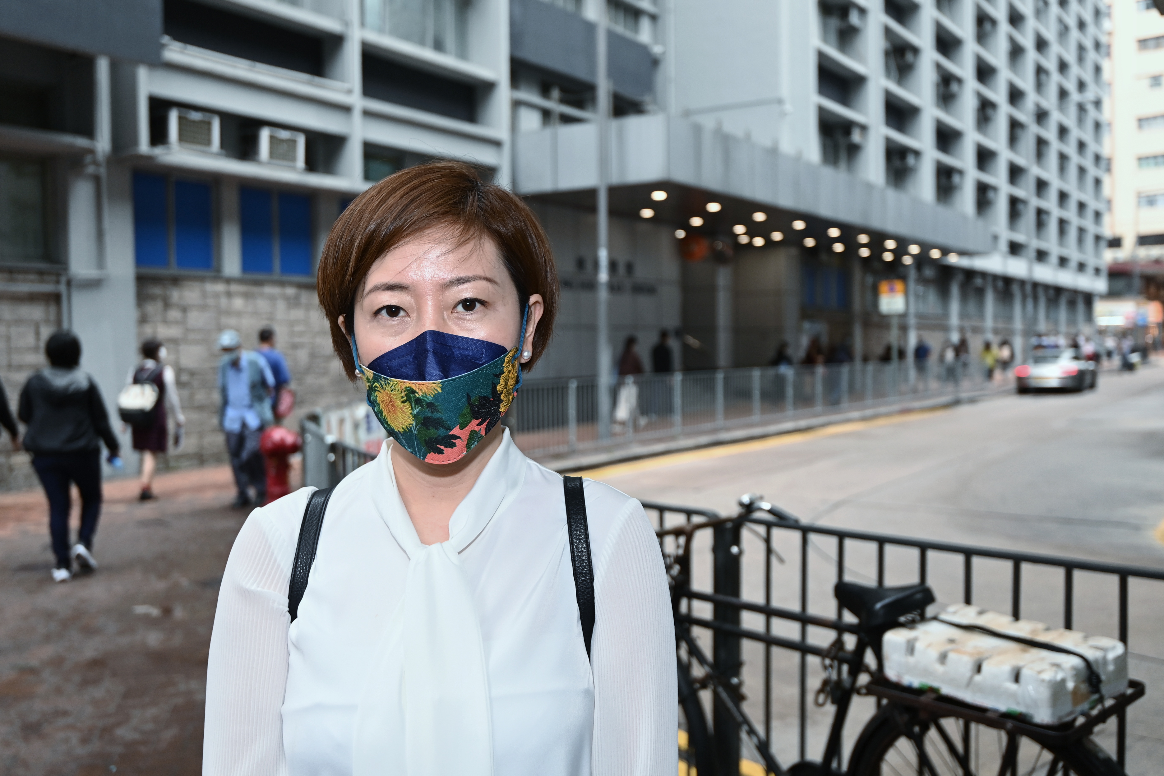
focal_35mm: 35
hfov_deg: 54.4
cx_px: 582
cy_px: 388
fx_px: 1132
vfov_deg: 37.9
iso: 800
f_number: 4
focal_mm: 35
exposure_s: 1/125
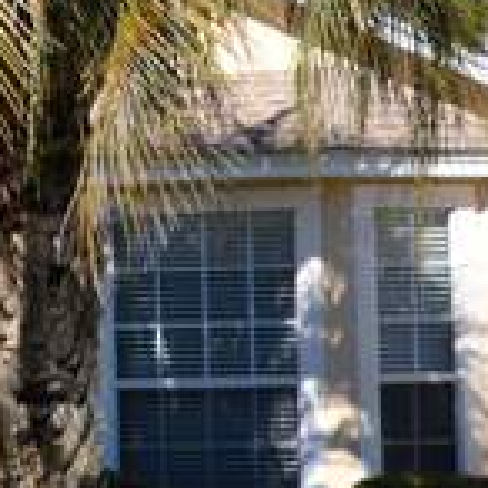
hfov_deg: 9.6
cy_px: 152
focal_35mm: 181
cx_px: -13
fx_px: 2887
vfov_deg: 9.7
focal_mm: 26
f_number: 9
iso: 100
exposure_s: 1/250
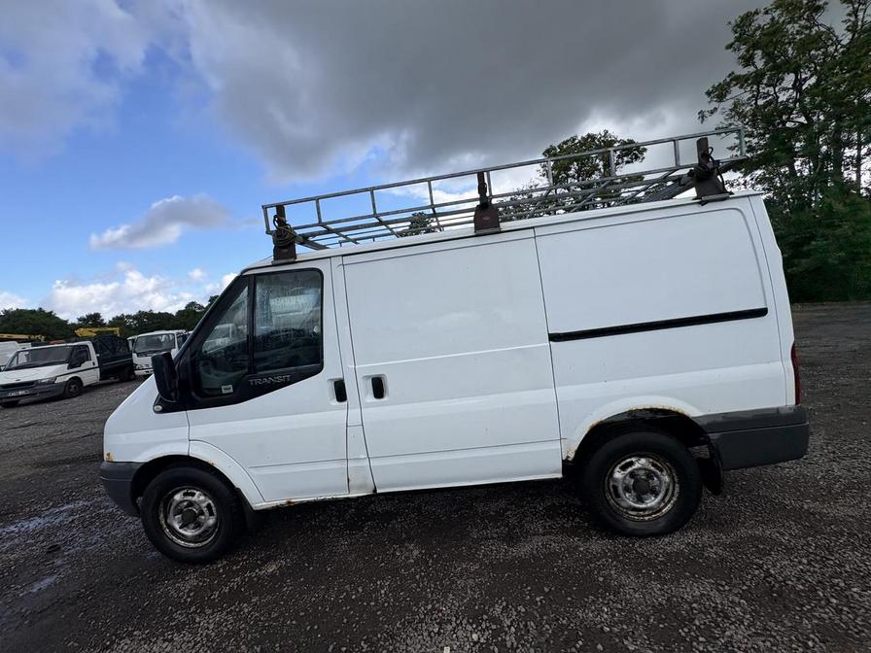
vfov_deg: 85.7
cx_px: 436
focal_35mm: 14
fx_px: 352
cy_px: 326
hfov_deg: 102.1
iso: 40
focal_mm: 2.22
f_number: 2.2
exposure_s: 1/1110
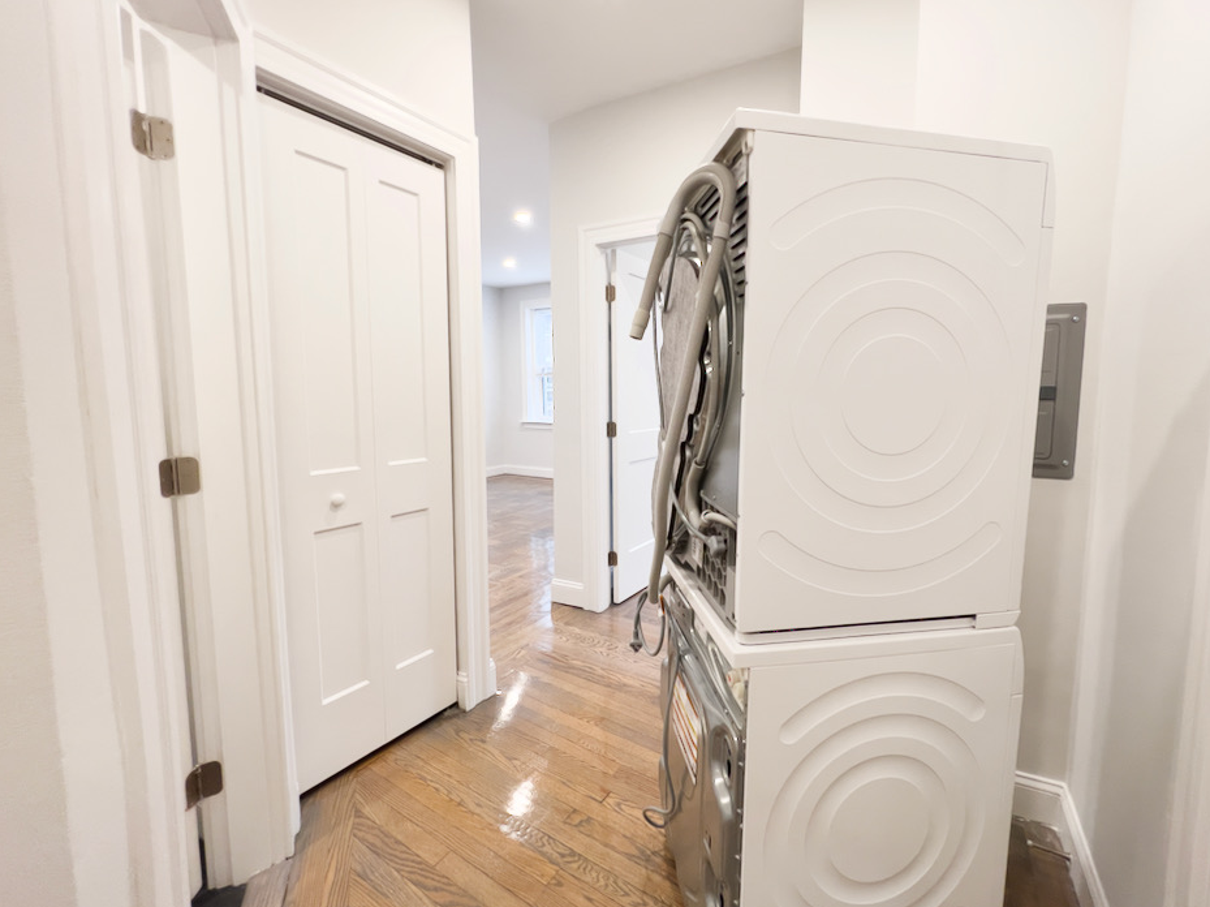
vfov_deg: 85.6
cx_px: 647
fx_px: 489
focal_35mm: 14
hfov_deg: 101.9
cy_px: 435
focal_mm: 1.57
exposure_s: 1/60
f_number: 1.8
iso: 125
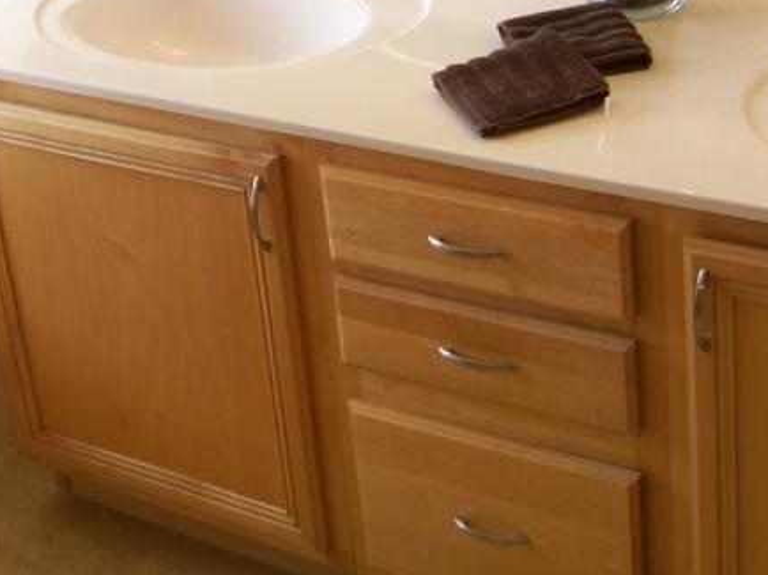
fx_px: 1885
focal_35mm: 85
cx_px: 244
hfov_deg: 22.9
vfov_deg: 16.9
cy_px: -16
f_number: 2.8
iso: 64
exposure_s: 1/30
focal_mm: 5.85
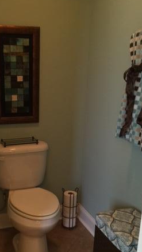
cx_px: 43
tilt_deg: -19.0
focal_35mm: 46
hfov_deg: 25.7
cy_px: 166
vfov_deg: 44.0
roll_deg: -1.6
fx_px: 308
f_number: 2.2
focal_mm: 4.15
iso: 64
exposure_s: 1/15
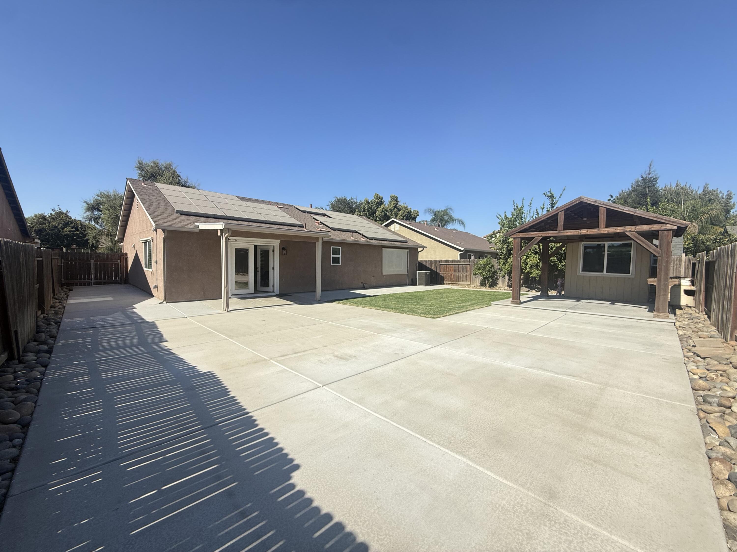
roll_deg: -1.5
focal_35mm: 14
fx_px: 298
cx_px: 368
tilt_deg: -3.1
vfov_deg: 85.7
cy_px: 276
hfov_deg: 102.1
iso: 50
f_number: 2.2
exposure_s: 1/1431
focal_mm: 2.22
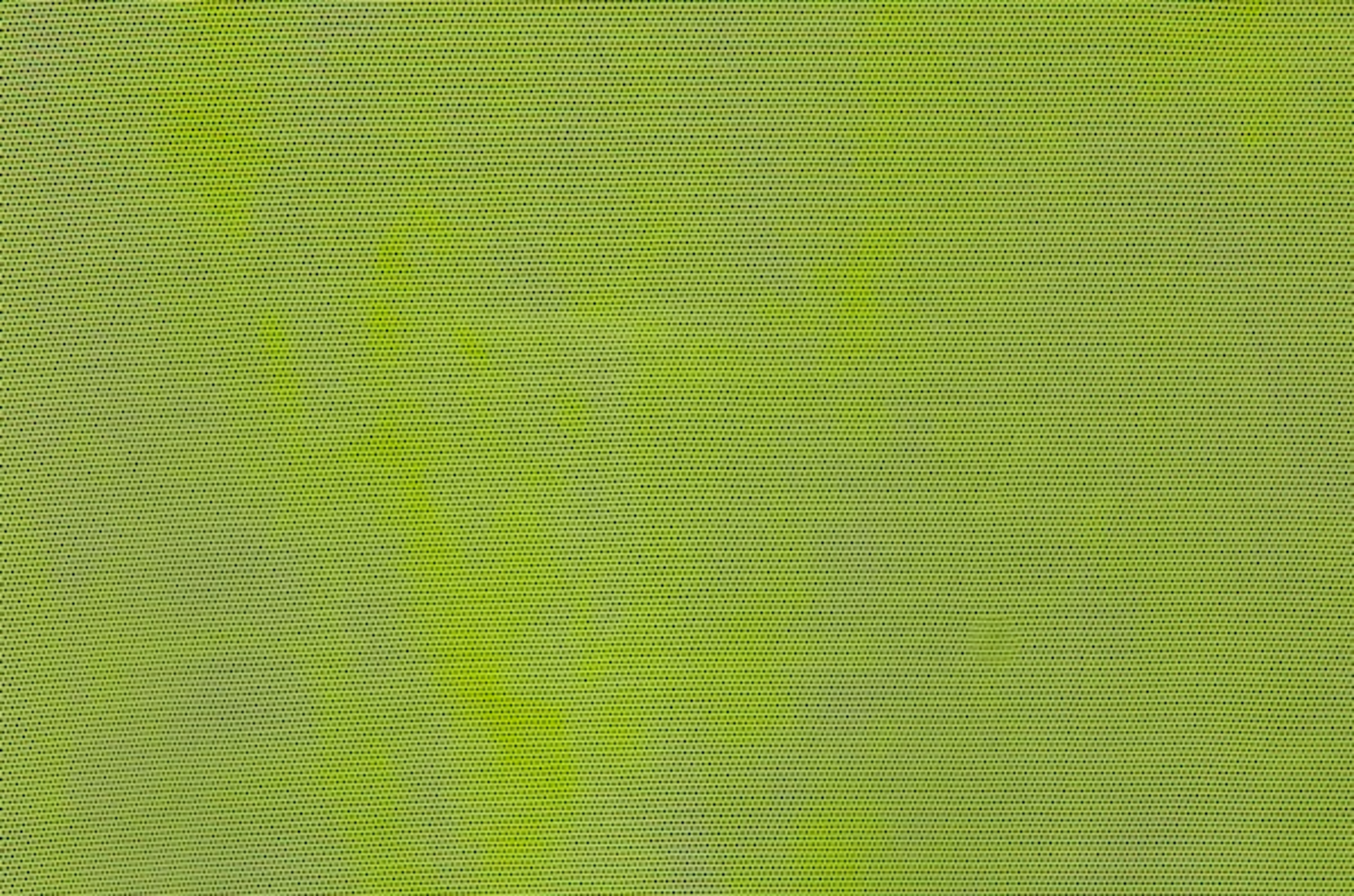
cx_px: 677
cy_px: 448
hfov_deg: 10.2
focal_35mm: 202
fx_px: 7598
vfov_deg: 6.7
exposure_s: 1/250
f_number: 11
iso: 200
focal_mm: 135
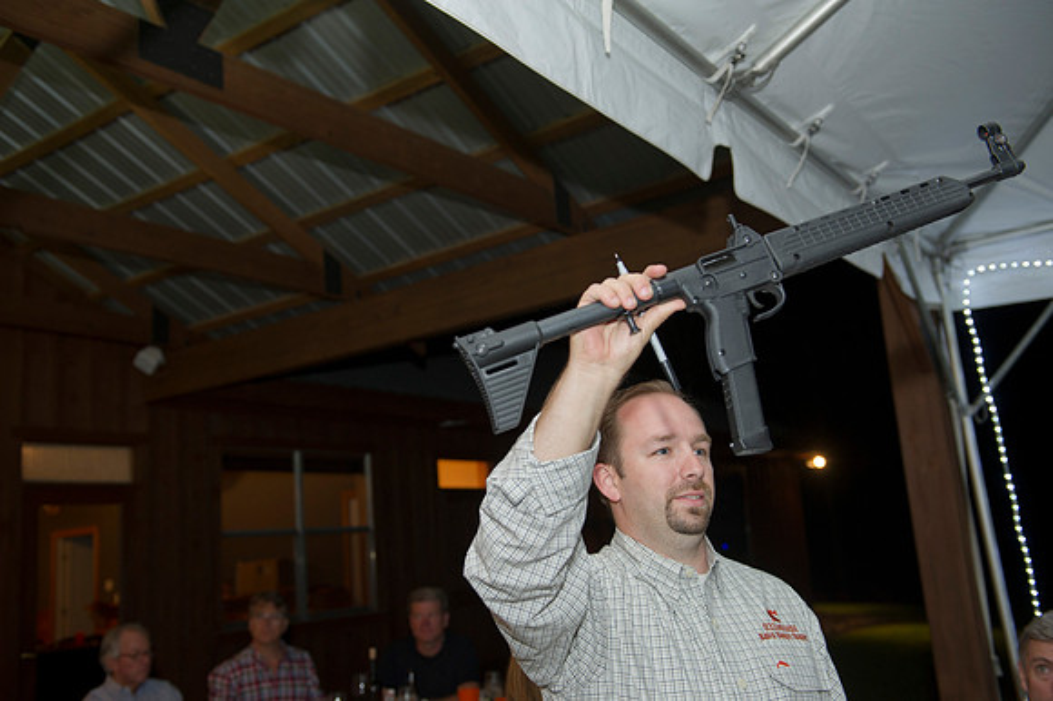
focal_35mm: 36
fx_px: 1052
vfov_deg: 36.8
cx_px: 526
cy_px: 350
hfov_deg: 53.2
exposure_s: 1/60
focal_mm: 36
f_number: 3.5
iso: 800
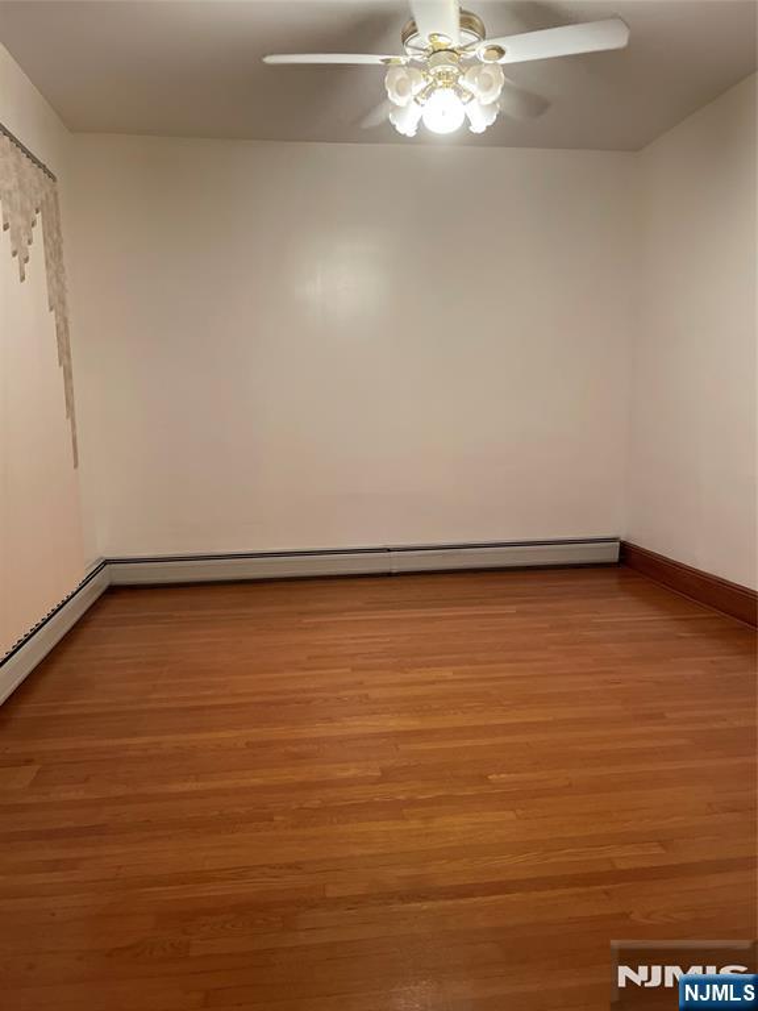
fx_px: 730
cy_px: 506
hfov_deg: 54.9
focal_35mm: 25
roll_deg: +1.0
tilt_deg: -7.5
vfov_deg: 69.4
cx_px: 379
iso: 500
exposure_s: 1/60
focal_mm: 5.1
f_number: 1.6
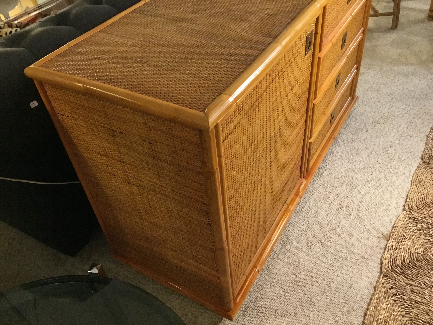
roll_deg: +7.3
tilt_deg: -42.0
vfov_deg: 45.4
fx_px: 388
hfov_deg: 58.4
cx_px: 216
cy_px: 162
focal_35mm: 31
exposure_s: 1/25
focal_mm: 3.3
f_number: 2.4
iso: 200
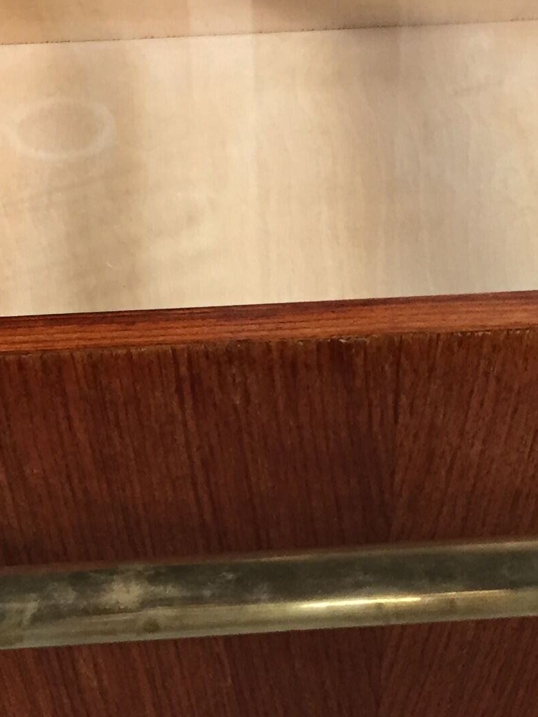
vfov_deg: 21.7
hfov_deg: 16.6
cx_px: 213
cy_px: 601
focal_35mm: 89
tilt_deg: -47.2
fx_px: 1844
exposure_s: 1/33
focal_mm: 4.15
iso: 160
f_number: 2.2
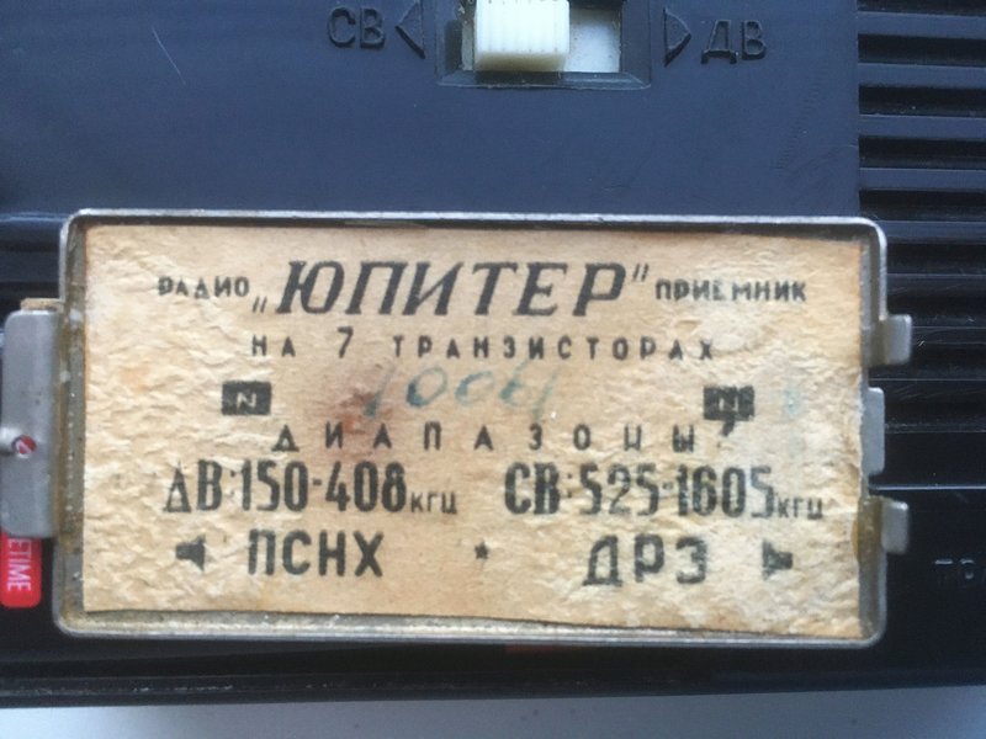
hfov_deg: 61.7
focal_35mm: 29
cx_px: 493
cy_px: 370
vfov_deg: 48.2
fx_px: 826
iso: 200
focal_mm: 4.15
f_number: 2.2
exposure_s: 1/33
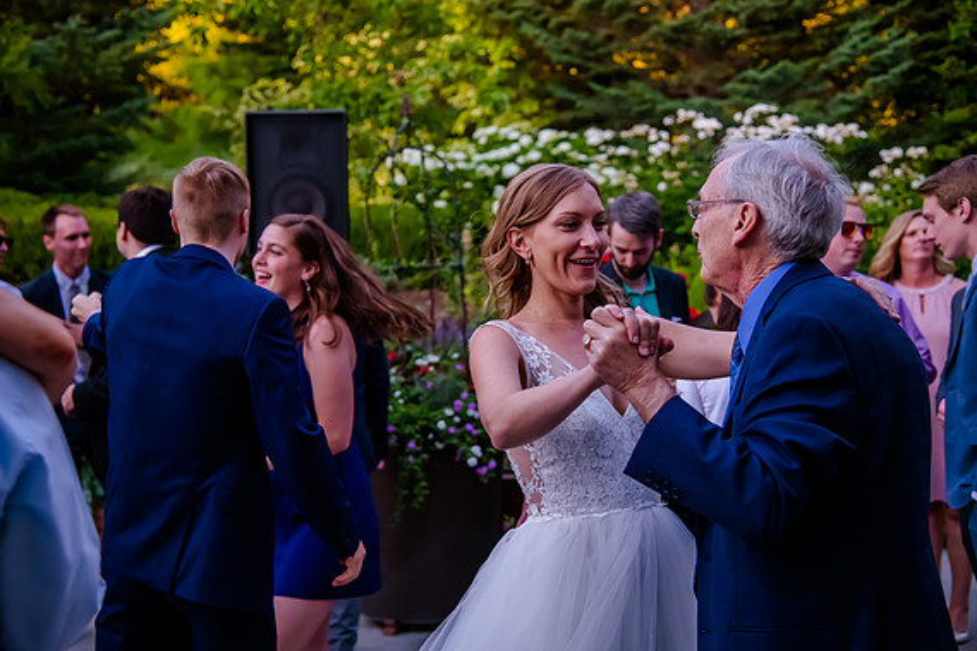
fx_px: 1438
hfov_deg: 37.5
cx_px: 486
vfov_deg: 25.5
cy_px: 324
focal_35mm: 53
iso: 3200
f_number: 4
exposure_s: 1/640
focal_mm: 52
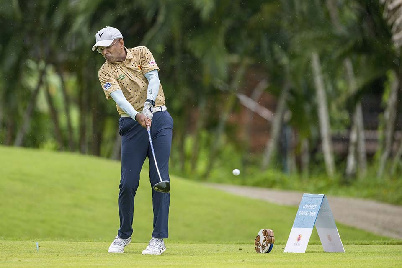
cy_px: 134
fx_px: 4466
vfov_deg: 3.4
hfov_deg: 5.2
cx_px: 201
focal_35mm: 400
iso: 720
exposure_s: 1/4000
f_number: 3.5
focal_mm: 400
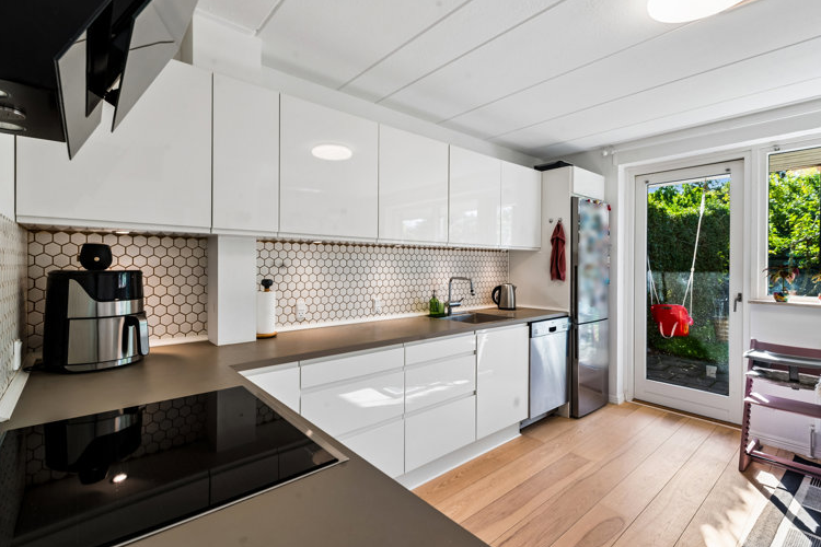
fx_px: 365
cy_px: 272
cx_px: 401
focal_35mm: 16
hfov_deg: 96.7
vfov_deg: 73.7
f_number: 10
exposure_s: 1/15
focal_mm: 15
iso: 250
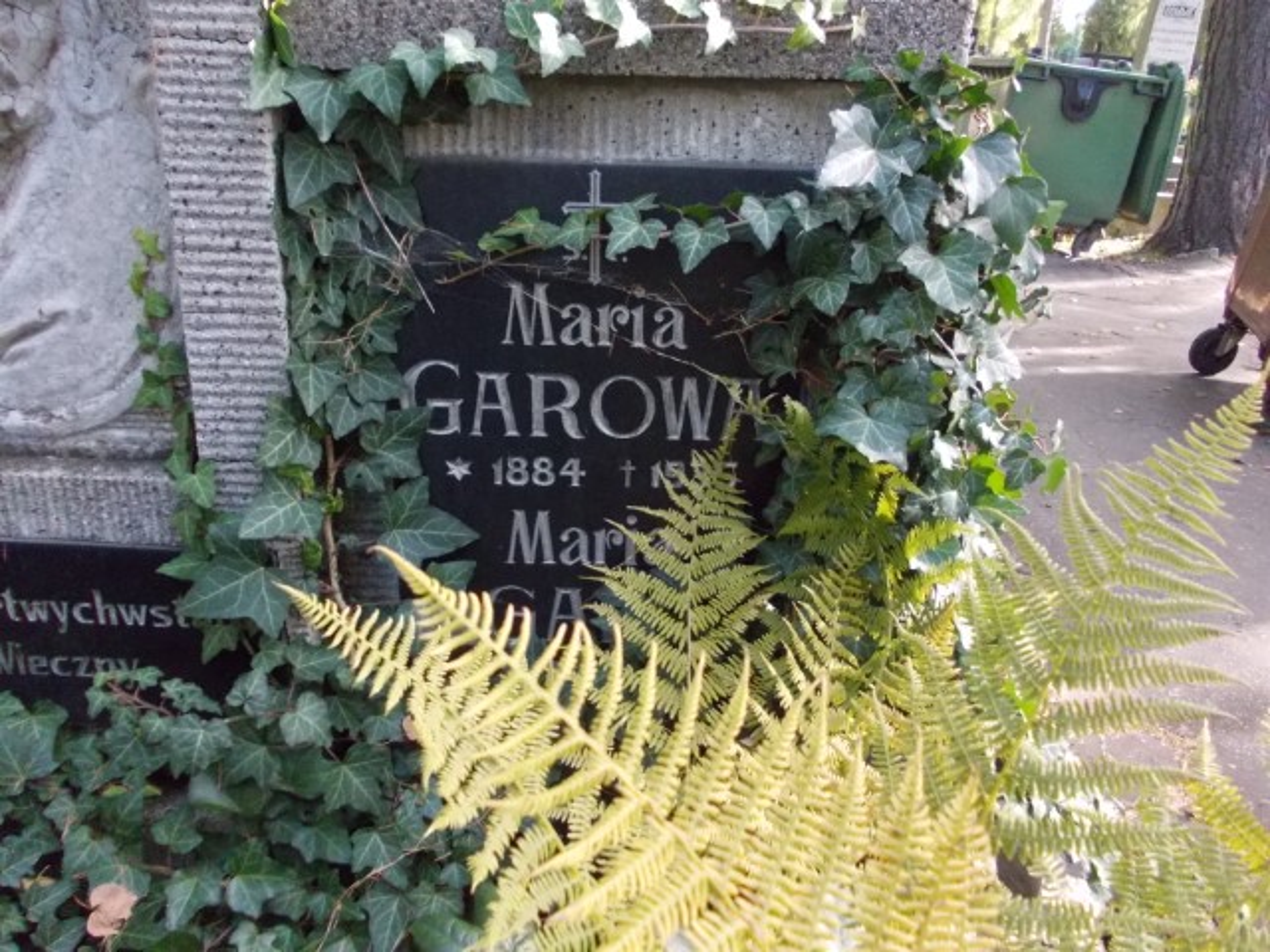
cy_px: 476
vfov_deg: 49.7
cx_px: 635
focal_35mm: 28
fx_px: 1027
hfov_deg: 63.4
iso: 400
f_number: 2.7
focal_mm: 4
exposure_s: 1/250
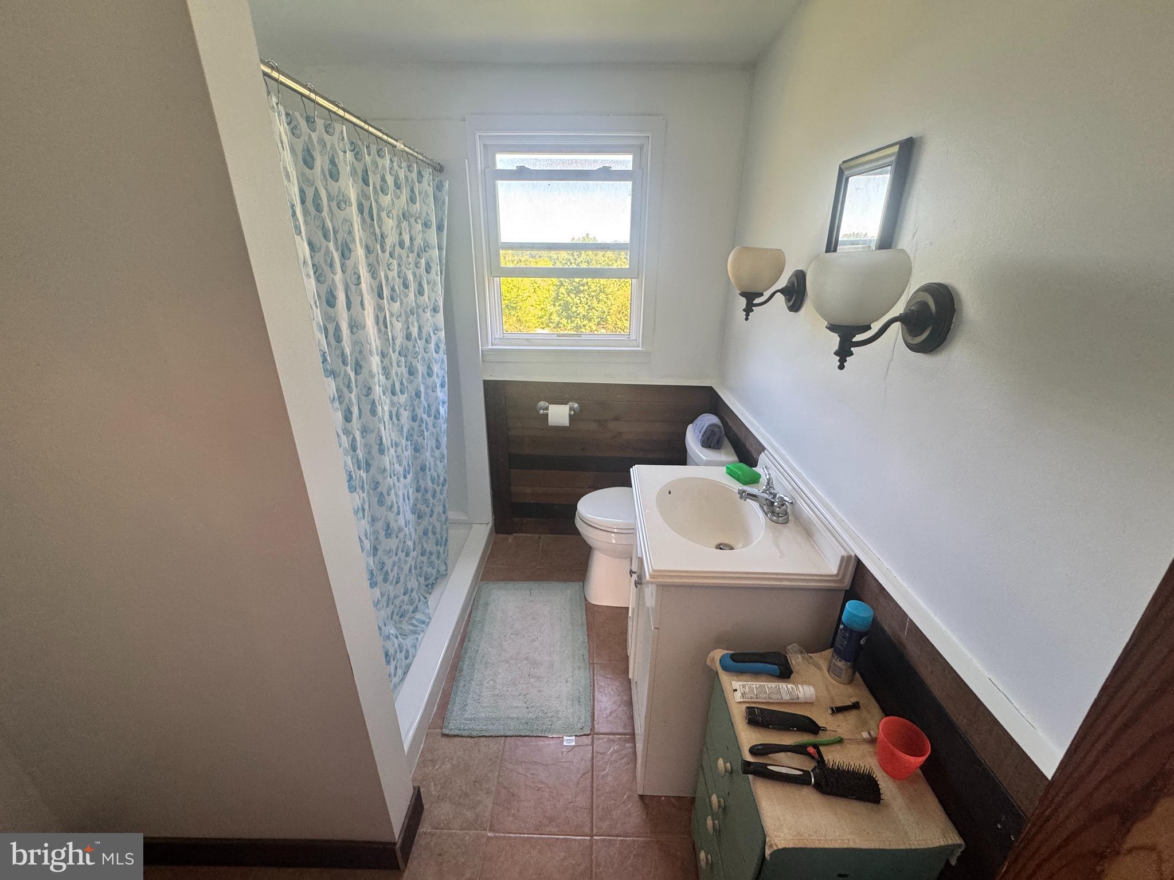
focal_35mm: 14
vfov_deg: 85.7
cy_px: 440
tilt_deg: -21.0
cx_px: 587
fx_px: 475
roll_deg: -0.2
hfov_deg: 102.1
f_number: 2.2
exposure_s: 1/120
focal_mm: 2.22
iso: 200
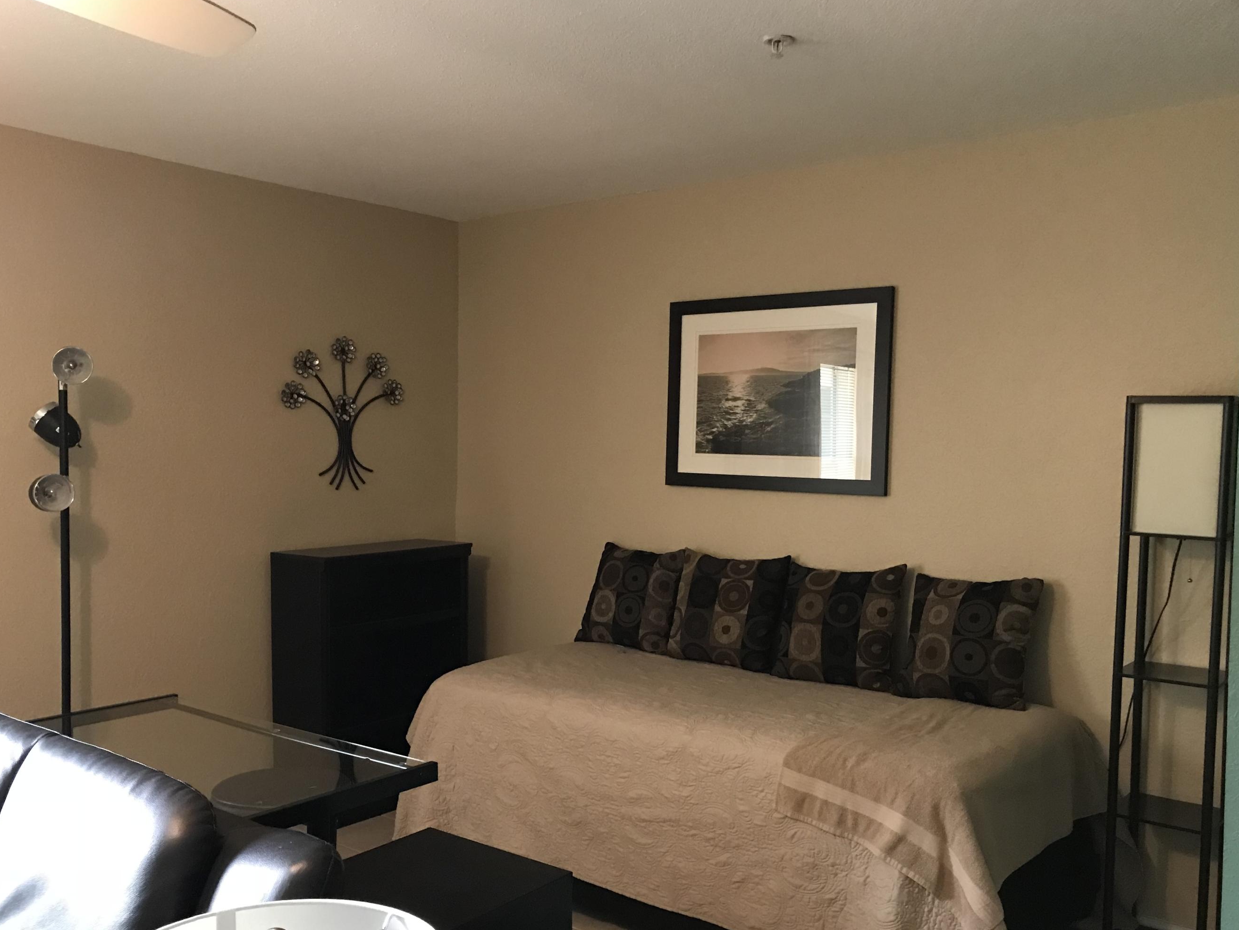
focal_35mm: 32
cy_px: 502
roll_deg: -1.4
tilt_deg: -3.5
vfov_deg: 44.1
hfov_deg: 56.8
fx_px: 1145
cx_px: 605
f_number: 1.8
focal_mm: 3.99
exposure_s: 1/15
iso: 100
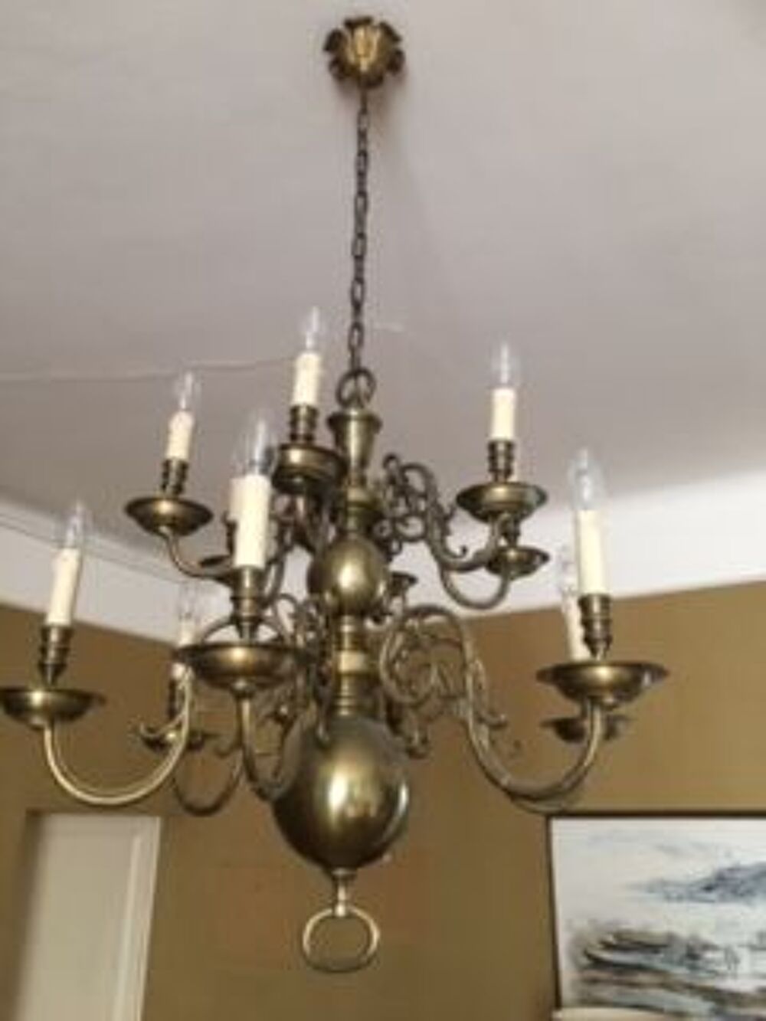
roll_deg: -2.3
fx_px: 855
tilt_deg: +20.6
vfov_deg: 61.7
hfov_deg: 48.2
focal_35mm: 29
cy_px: 510
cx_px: 383
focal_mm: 4.15
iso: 100
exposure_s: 1/10
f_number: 2.2
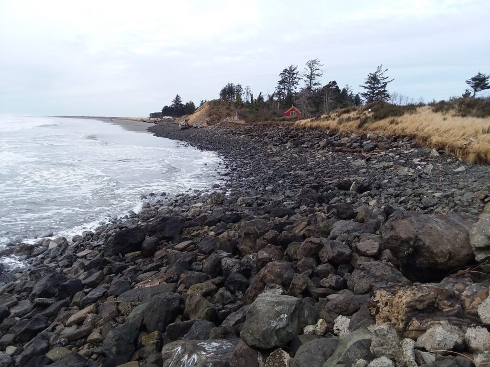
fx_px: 382
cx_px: 245
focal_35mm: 27
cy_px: 184
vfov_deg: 51.4
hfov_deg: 65.3
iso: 50
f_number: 1.9
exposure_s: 1/277
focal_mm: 2.91
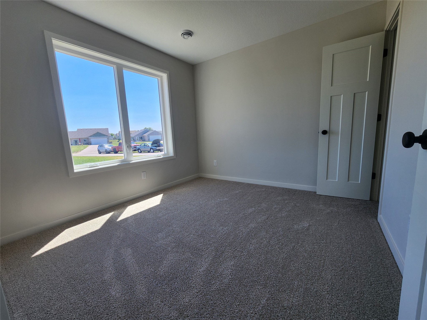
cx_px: 214
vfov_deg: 89.9
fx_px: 160
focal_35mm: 13
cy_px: 160
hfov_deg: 106.2
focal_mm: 2.2
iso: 50
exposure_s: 1/299
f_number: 2.2
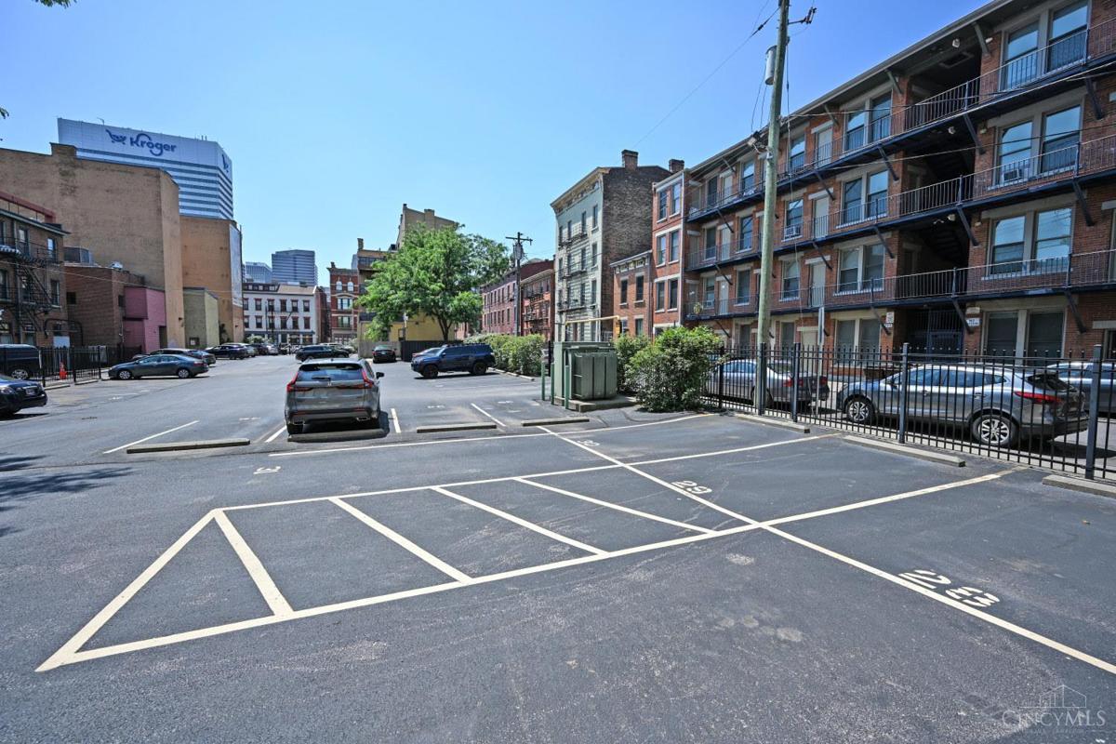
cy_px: 372
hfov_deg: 104.3
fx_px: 434
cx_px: 558
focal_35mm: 14
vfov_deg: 81.2
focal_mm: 14
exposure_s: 1/320
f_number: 7.1
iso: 100
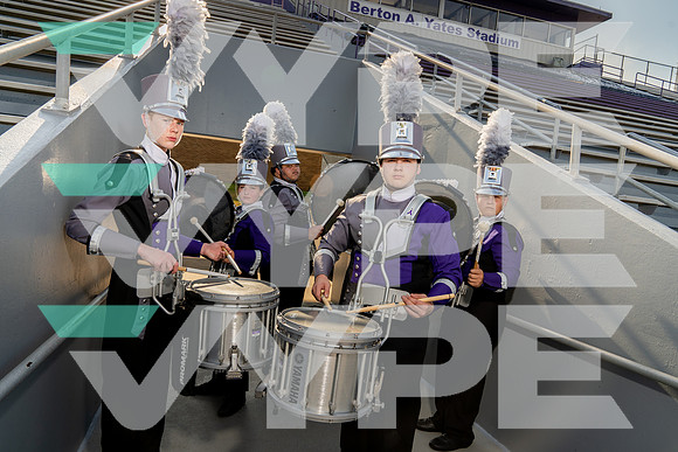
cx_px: 339
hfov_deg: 71.5
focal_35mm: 25
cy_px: 226
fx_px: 471
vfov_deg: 51.3
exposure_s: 1/250
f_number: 8
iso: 100
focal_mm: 25
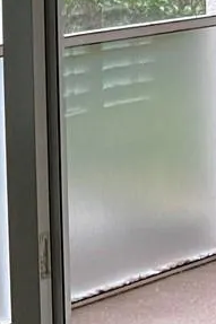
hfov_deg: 8.0
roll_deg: +3.6
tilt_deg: -5.2
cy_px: 108
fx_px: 1361
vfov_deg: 13.6
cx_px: -397
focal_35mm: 151
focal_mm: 4.25
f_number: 1.8
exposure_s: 1/60
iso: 125
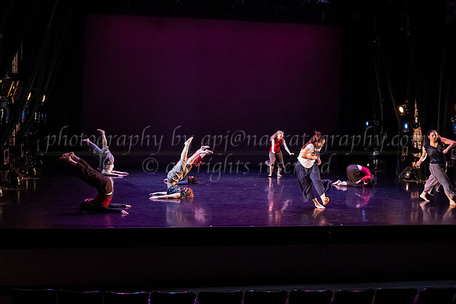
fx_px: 519
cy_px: 139
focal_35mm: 41
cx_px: 183
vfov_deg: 32.7
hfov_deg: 47.2
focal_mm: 34
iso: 4000
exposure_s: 1/400
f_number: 4
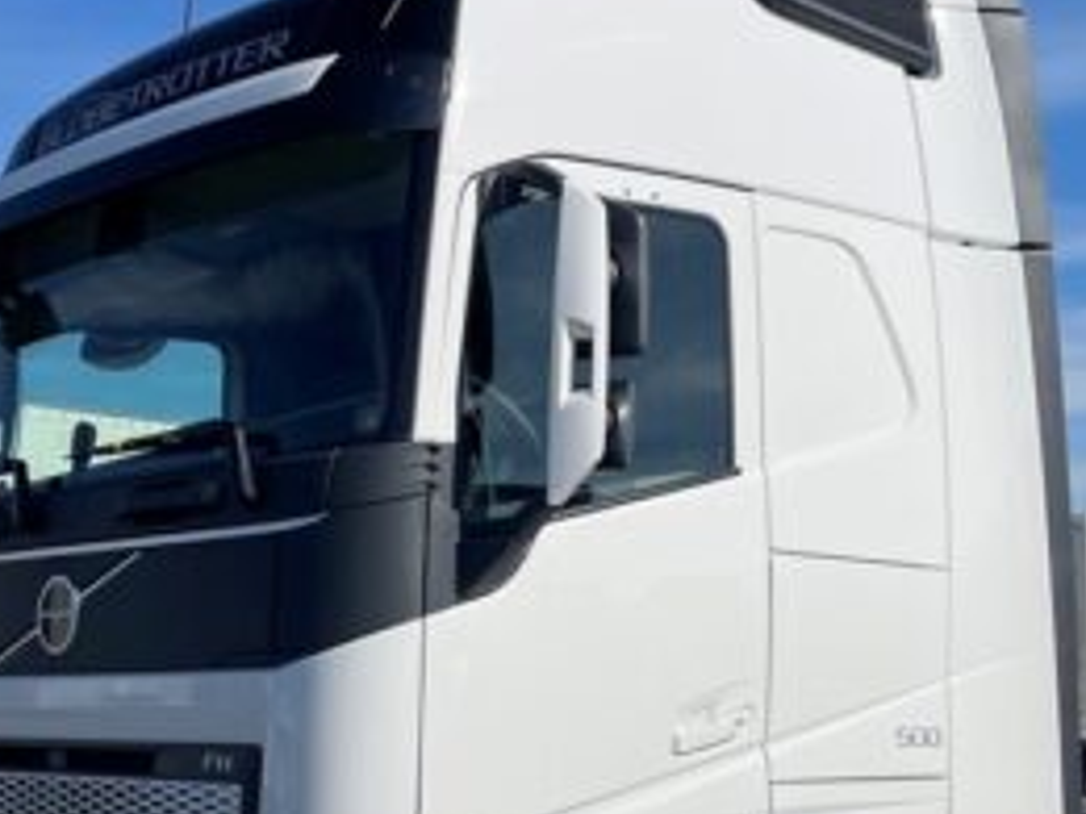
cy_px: 680
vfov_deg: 23.9
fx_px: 1882
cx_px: 585
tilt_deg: +4.8
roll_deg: +1.5
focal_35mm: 60
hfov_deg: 32.2
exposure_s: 1/8403
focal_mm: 4.2
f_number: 1.6
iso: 32
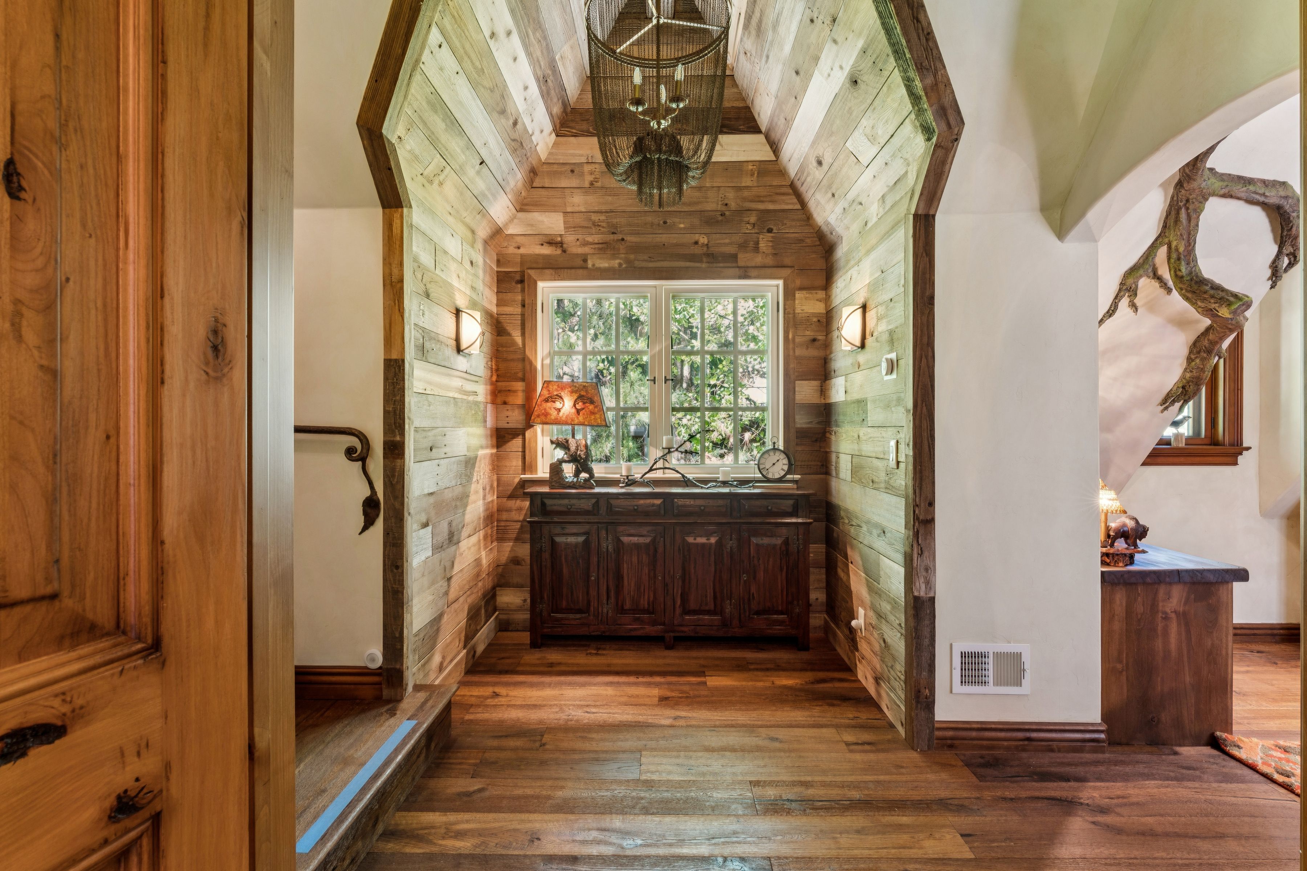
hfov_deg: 95.3
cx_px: 654
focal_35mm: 16
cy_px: 436
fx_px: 595
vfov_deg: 72.4
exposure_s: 1.6
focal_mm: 16.4
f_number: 13
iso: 100
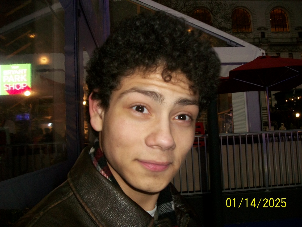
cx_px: 151
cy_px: 114
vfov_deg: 44.2
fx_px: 279
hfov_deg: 56.8
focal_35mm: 32
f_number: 2.9
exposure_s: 1/30
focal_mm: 5.7
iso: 160
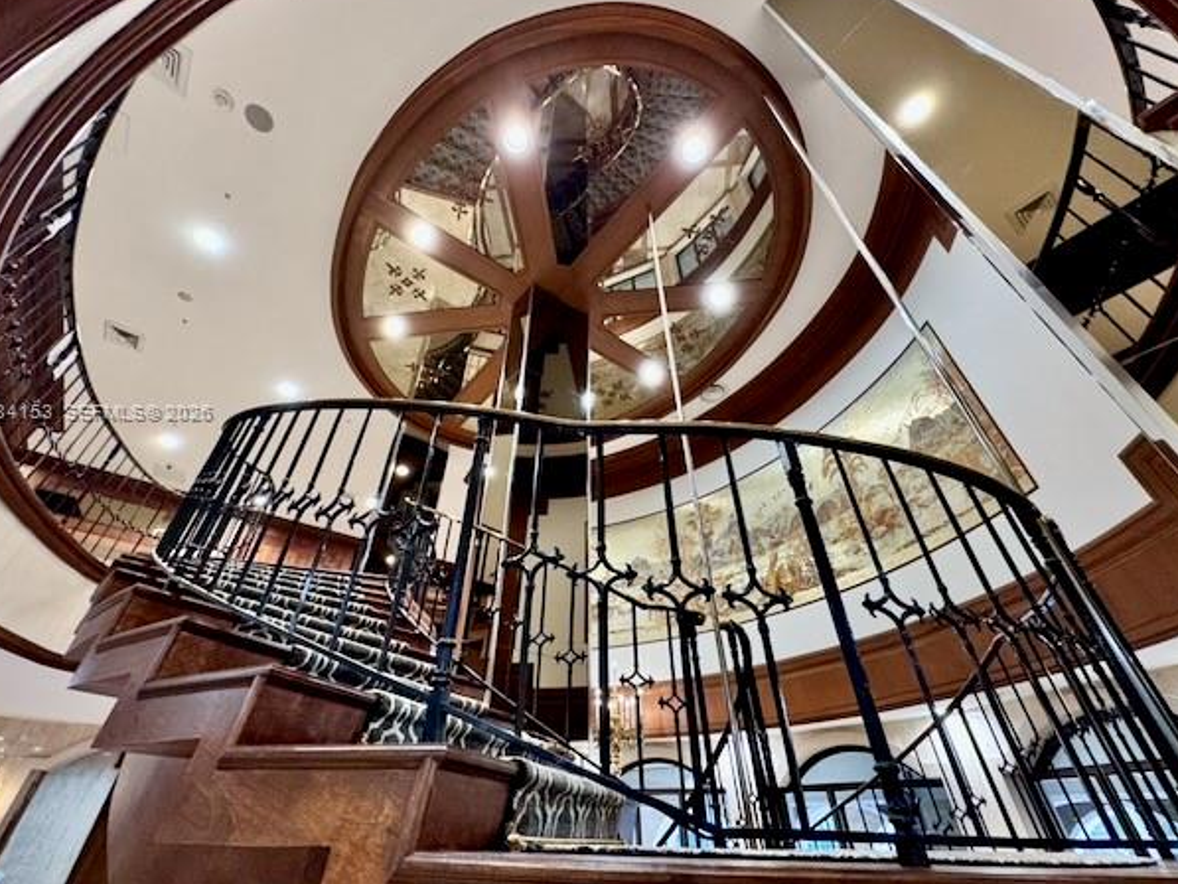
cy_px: 412
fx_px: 511
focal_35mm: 15
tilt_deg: +40.3
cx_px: 572
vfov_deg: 81.7
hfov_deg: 98.1
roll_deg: -1.6
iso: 640
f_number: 2.2
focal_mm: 2.22
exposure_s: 1/60
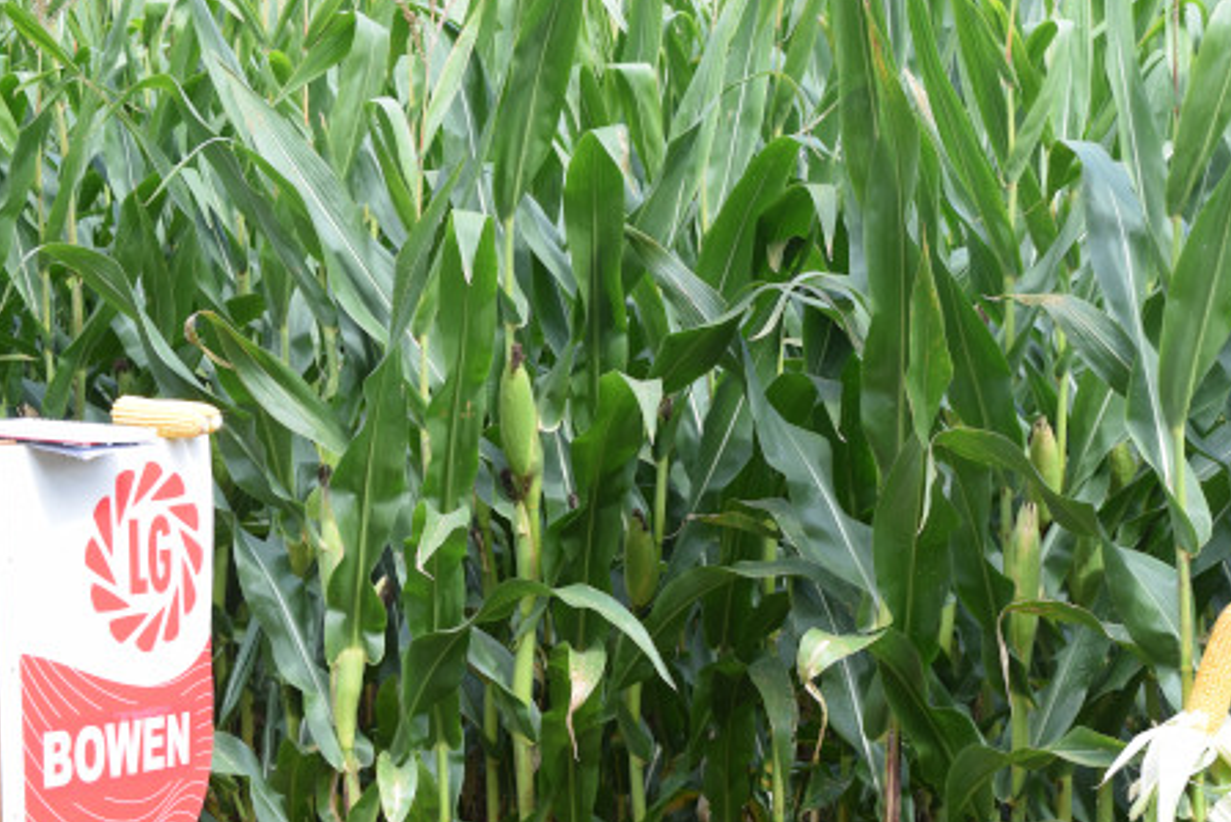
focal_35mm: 84
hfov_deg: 24.1
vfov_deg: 16.2
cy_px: 564
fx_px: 2873
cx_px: 835
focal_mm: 38
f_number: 8
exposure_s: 1/250
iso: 280
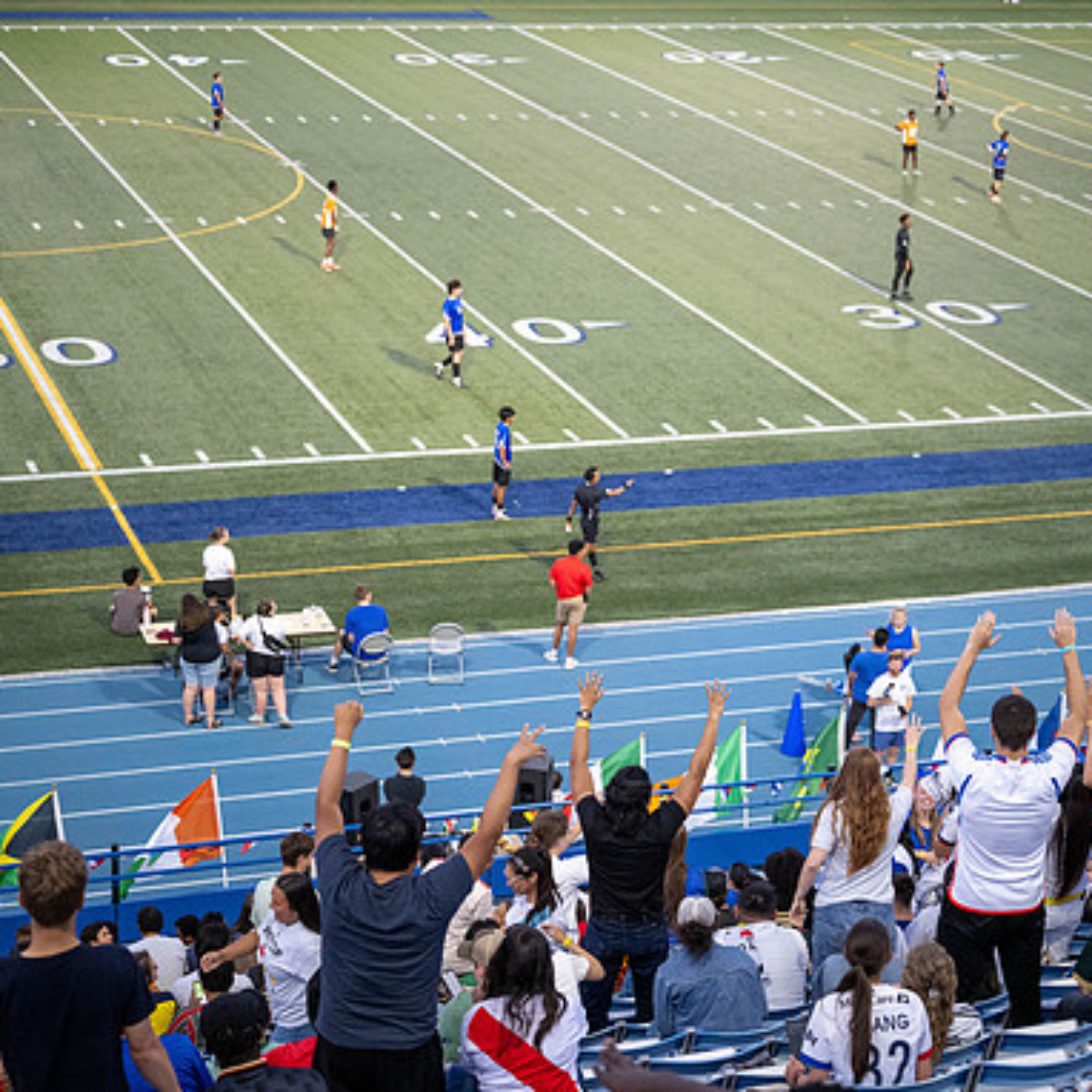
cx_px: 660
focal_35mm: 71
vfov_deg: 24.3
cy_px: 545
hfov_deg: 24.3
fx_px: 2534
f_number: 2.8
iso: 3200
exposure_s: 1/500
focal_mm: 55
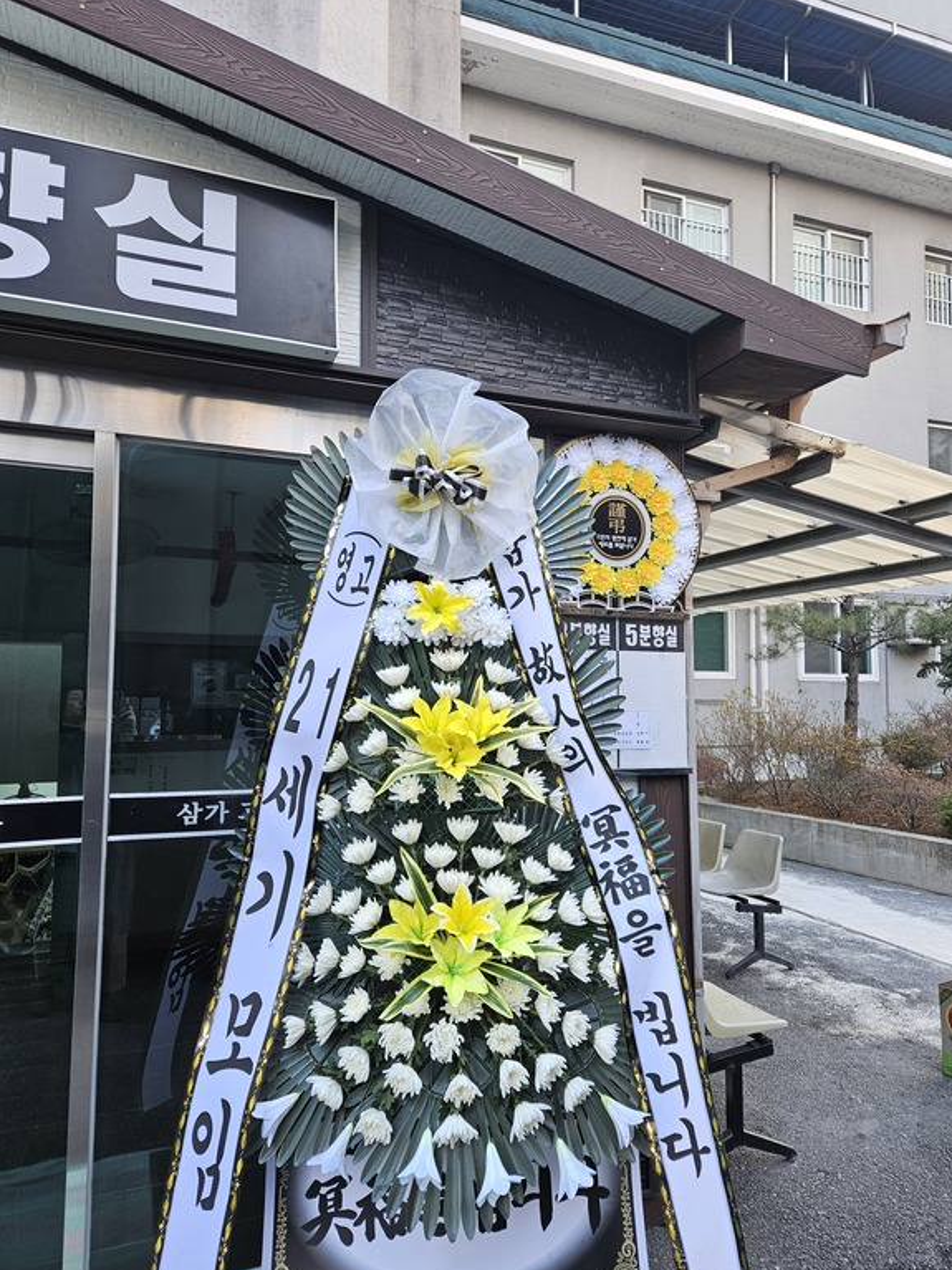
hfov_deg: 56.8
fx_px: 880
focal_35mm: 24
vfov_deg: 71.6
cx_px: 495
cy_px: 646
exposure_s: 1/207
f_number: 1.8
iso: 100
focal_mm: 5.4
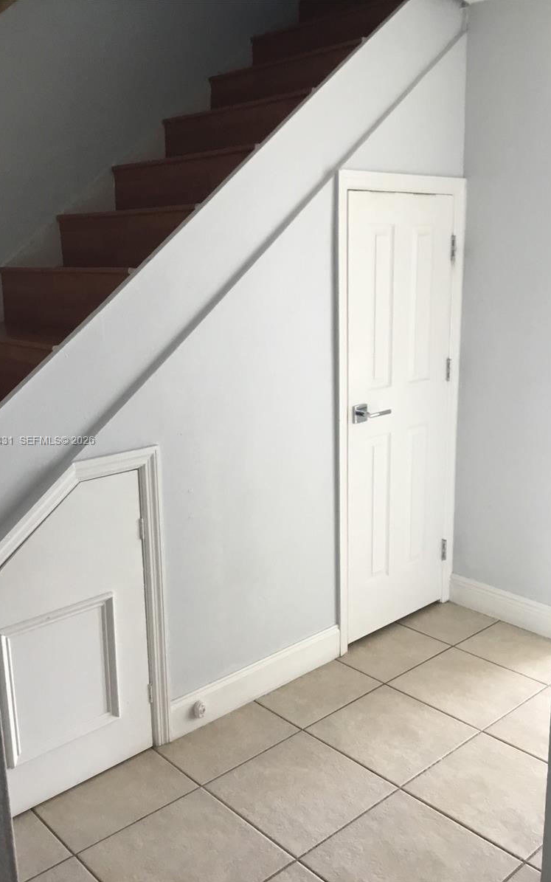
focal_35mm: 33
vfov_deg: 58.1
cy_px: 441
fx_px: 793
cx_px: 290
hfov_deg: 38.3
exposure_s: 1/30
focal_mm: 3.3
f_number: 2.4
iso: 32
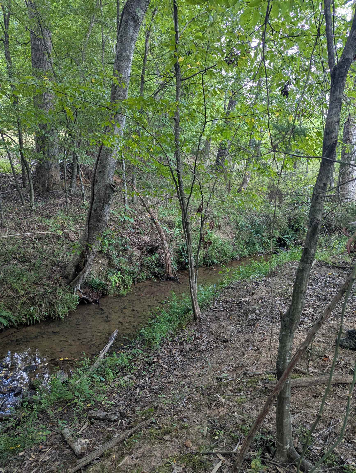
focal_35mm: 24
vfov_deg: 71.5
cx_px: 178
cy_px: 236
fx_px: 328
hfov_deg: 56.9
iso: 149
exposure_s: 1/151
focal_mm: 6.81
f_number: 1.85
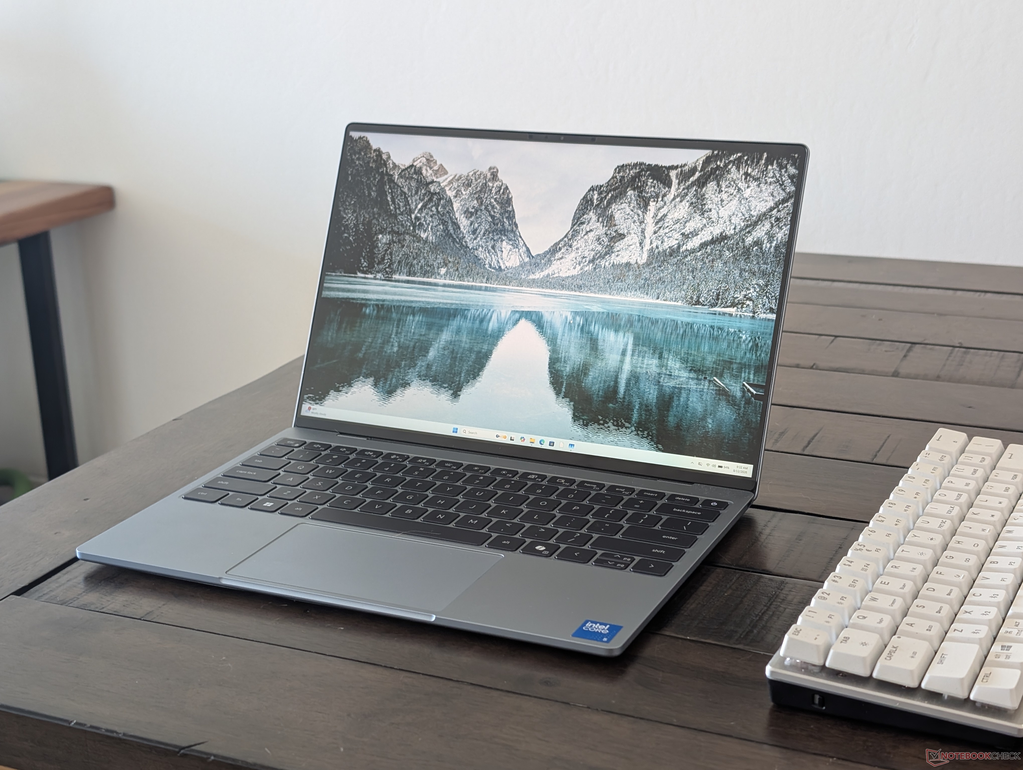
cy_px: 385
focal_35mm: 49
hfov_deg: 38.9
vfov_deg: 29.7
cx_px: 512
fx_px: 1450
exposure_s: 1/23.8
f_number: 1.68
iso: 100
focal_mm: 6.9
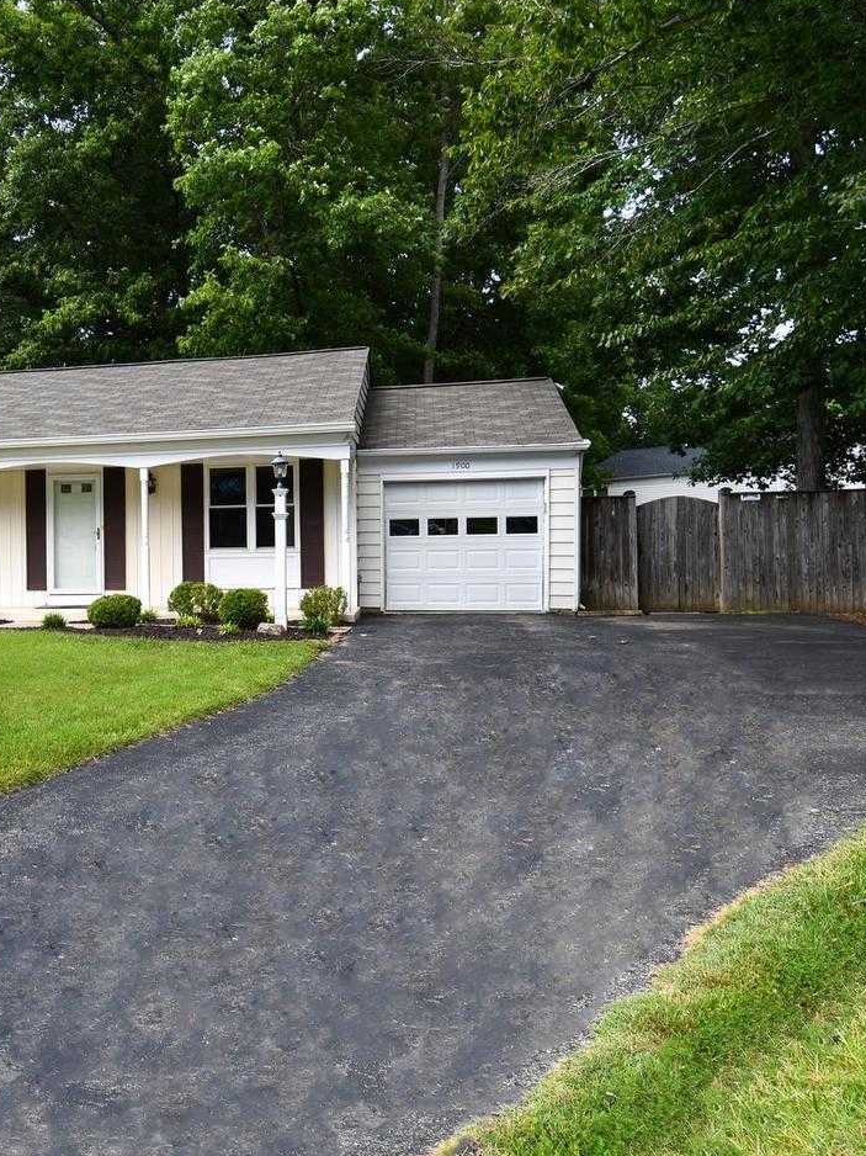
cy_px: 576
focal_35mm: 31
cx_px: 101
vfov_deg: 58.4
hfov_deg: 42.1
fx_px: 1035
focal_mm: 14
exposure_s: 1/250
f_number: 6.3
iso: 200
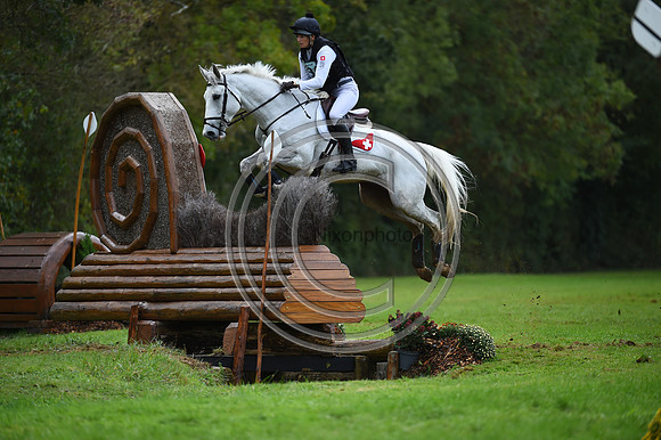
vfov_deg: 4.4
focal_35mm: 310
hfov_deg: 6.7
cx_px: 330
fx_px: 5688
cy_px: 220
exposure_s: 1/1250
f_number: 4.5
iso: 500
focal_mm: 310
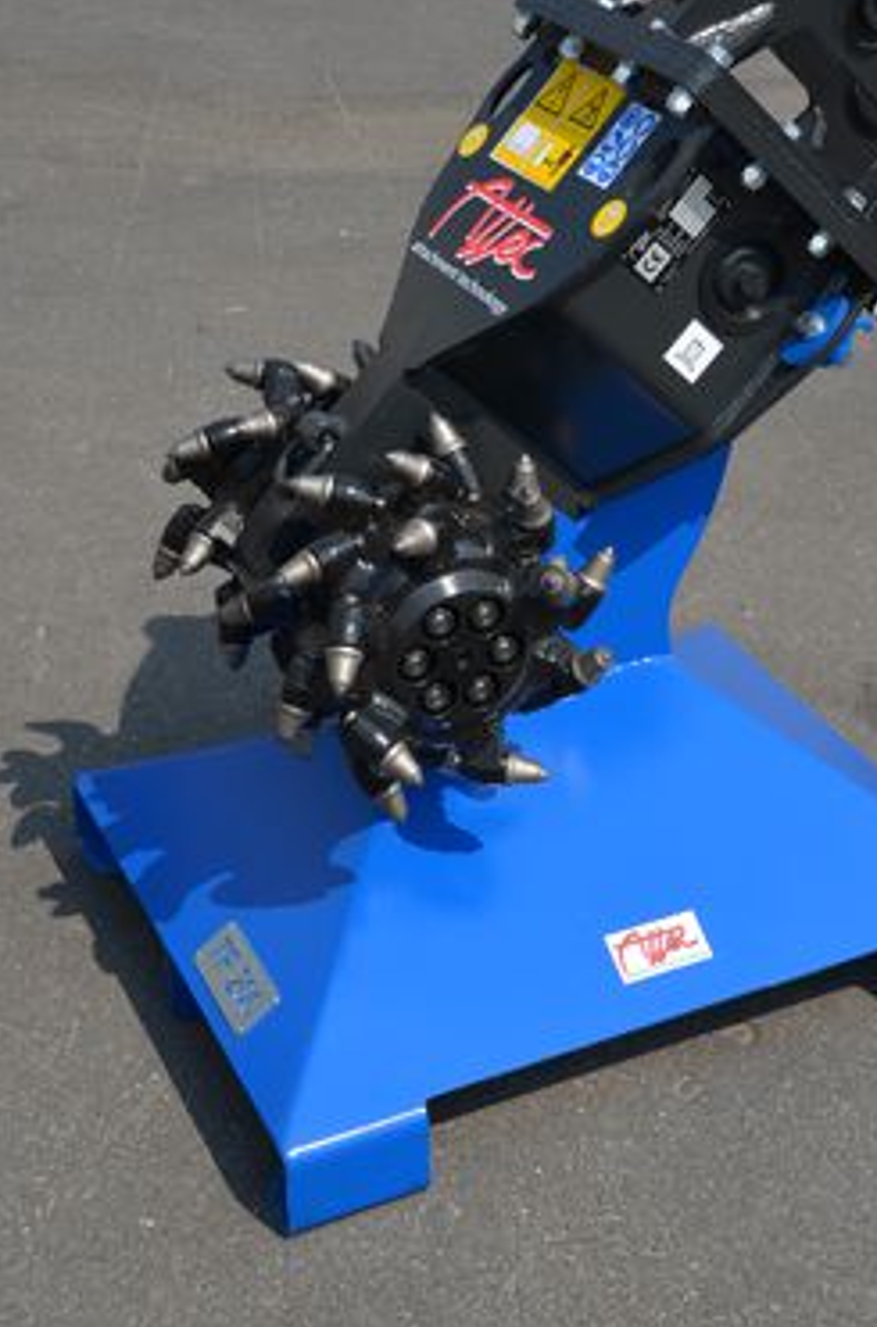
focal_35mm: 59
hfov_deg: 22.9
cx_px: 560
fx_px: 2158
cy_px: 576
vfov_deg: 34.2
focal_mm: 29
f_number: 8
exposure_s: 1/250
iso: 100
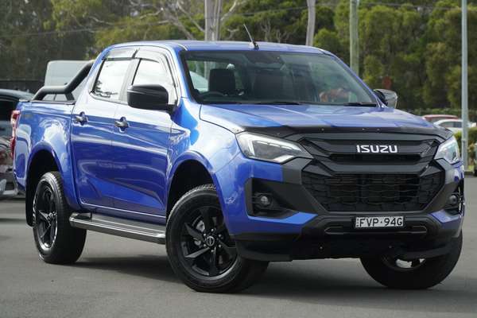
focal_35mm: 140
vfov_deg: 9.8
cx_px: 238
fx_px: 1848
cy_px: 159
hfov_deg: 14.7
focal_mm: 93
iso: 800
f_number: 7.1
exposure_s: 1/800
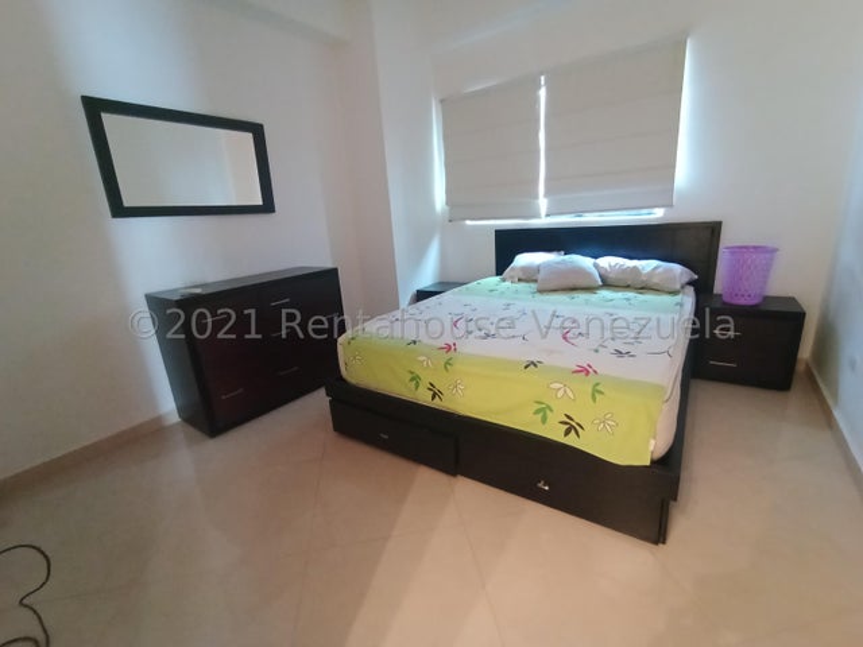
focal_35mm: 15
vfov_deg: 81.7
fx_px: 374
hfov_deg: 98.2
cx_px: 432
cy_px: 324
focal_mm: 1.65
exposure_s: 1/12
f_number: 2.2
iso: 1637
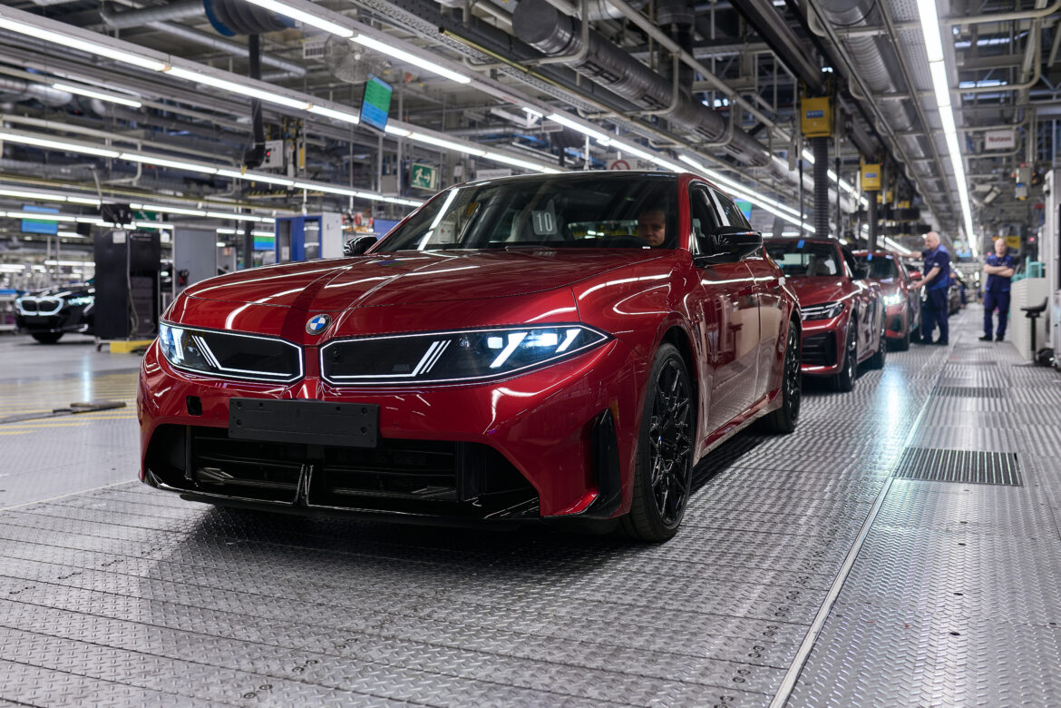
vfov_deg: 37.9
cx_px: 530
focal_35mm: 35
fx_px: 1031
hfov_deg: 54.4
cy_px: 354
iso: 64
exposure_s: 1/60
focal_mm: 35
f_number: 4
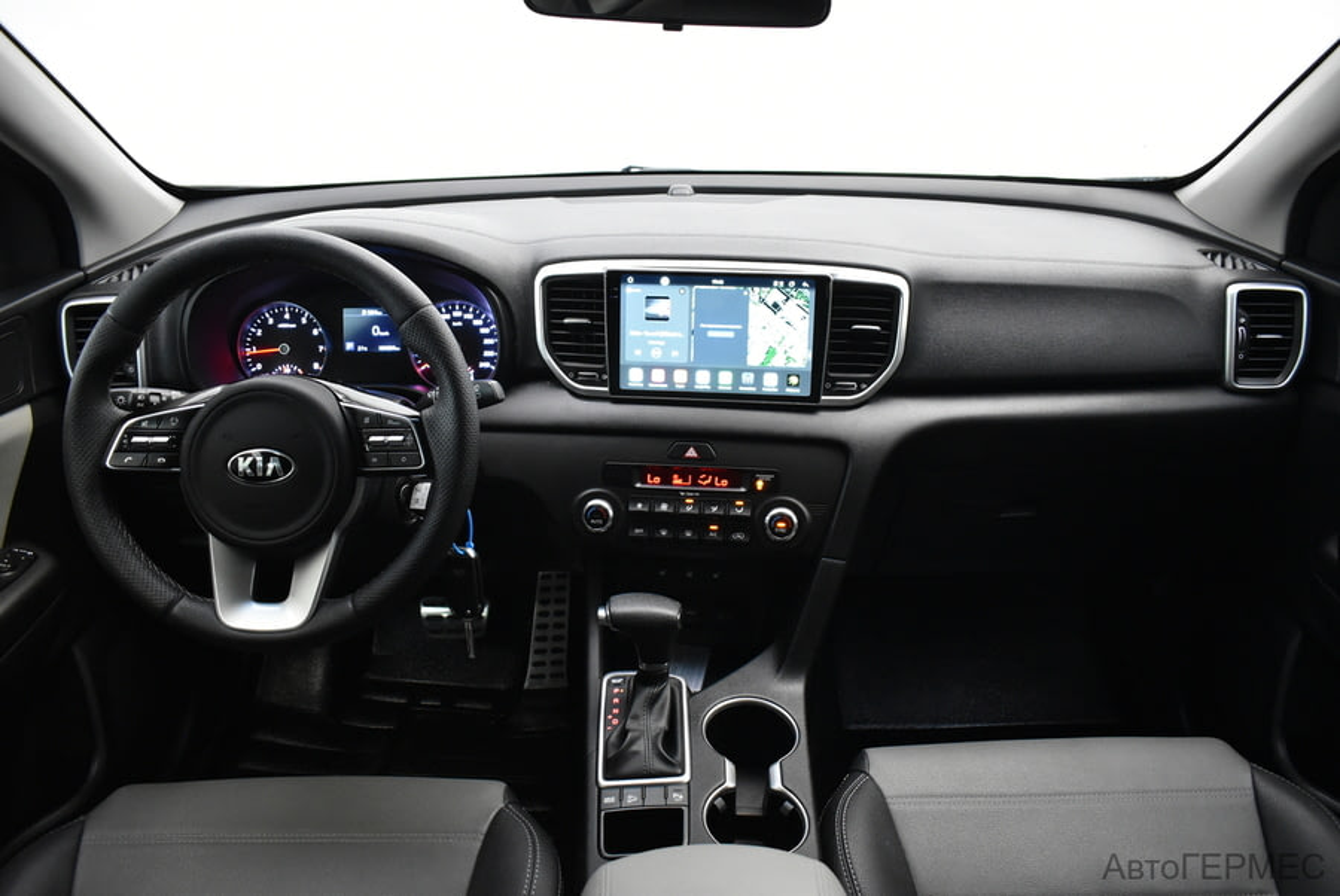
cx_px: 670
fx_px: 1006
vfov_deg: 48.0
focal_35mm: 27
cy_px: 448
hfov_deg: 67.3
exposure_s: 1/30
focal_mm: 18
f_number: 3.5
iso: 2500
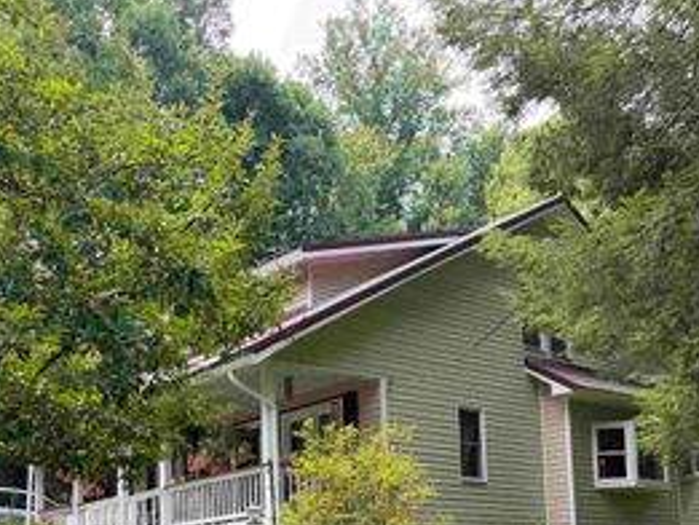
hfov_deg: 41.2
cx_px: 343
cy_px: 486
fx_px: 929
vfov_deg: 30.0
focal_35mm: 46
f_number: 1.78
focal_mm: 6.76
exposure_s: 1/632
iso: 100
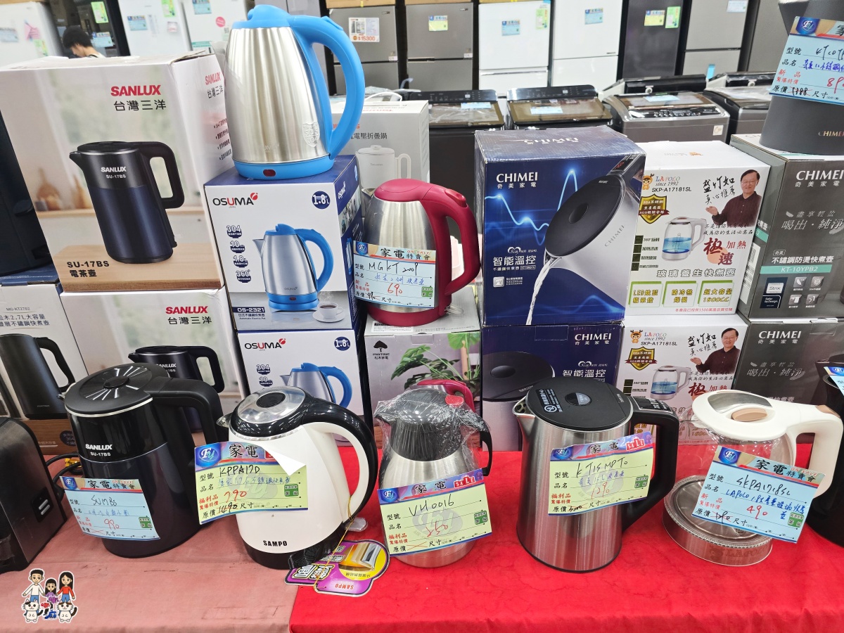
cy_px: 316
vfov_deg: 58.9
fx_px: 561
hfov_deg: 73.9
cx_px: 422
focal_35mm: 23
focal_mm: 6.3
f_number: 1.7
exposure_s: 1/120
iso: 400
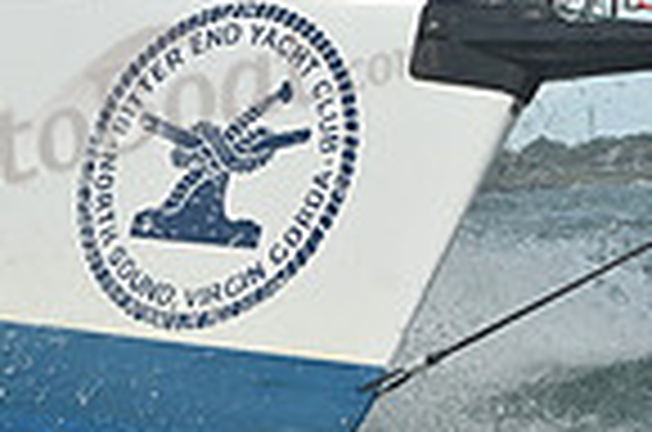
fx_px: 5656
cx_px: -423
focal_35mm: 313
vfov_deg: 4.4
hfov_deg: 6.5
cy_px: -52
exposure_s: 1/1250
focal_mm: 78
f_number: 10
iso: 320
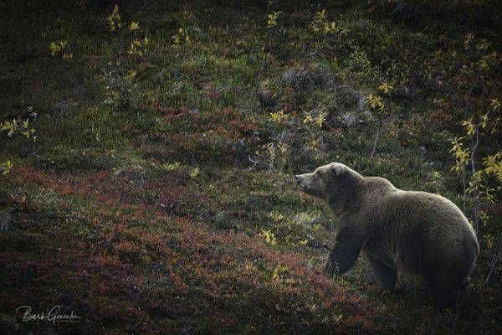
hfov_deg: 2.0
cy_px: 189
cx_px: 36
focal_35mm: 1057
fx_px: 14744
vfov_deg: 1.3
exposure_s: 1/2500
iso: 12800
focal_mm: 570
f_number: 9
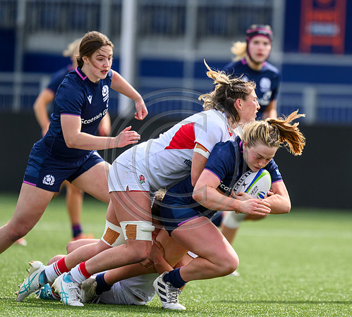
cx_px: 267
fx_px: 9537
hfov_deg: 2.1
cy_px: 115
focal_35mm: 871
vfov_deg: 1.9
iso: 500
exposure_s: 1/2000
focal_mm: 560
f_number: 4
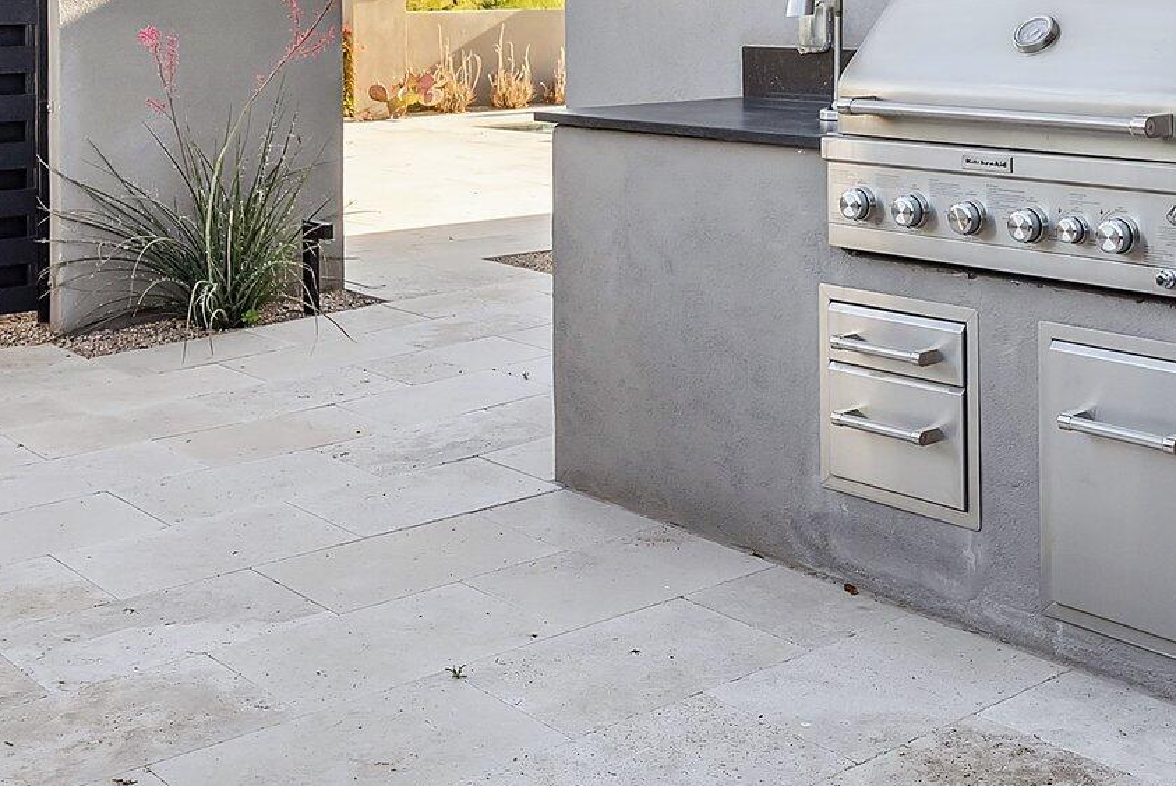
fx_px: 1667
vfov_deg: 25.3
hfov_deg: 38.8
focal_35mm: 51
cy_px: 13
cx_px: 682
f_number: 8
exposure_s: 1/640
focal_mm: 21
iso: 800
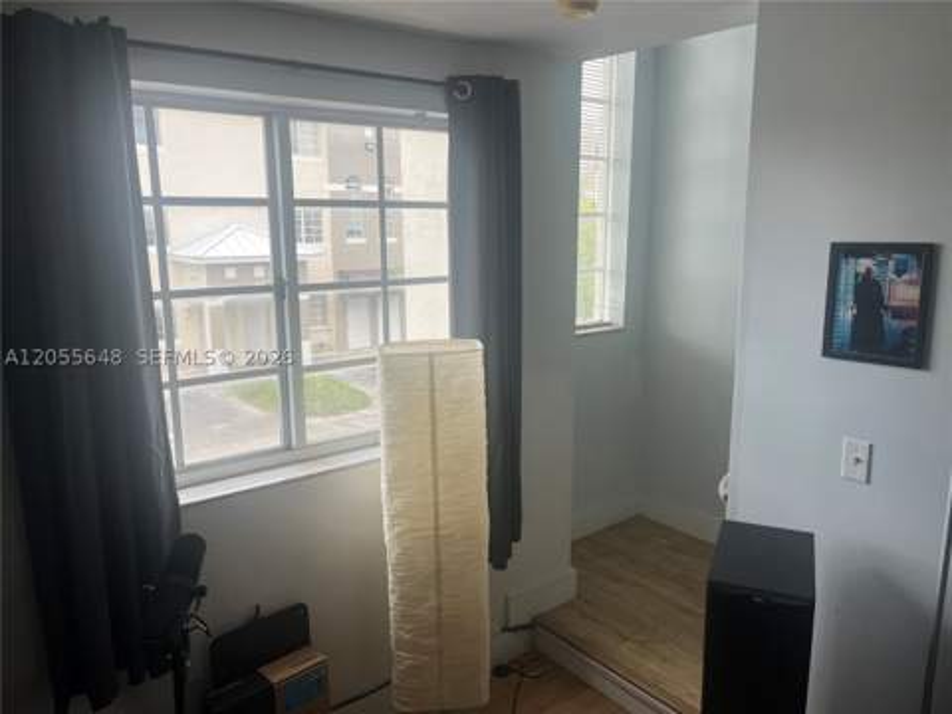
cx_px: 476
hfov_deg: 67.3
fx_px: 715
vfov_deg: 53.1
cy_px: 357
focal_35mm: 26
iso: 50
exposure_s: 1/639
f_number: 1.6
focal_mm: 5.1
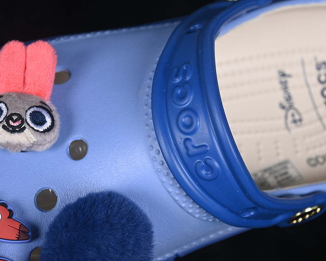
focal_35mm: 85
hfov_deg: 22.5
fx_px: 820
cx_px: 191
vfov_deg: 18.1
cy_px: 130
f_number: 7.1
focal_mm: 50
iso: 160
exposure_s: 1/80
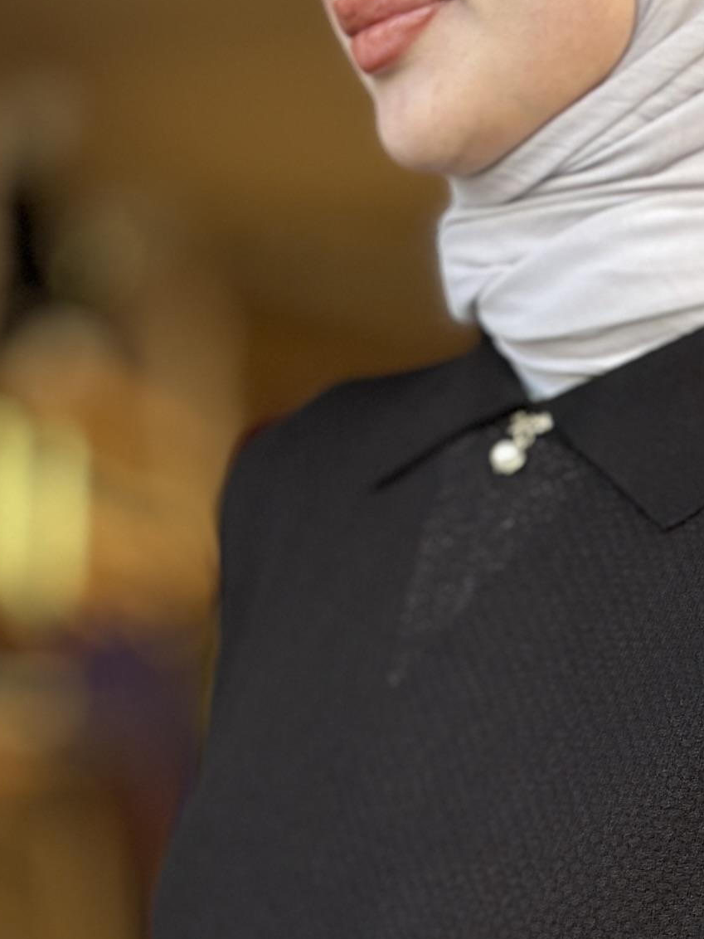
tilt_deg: -1.8
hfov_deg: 8.7
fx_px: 4637
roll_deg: -1.5
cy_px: 937
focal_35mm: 171
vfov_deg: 11.4
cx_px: 633
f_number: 1.78
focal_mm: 6.86
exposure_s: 1/276
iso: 80
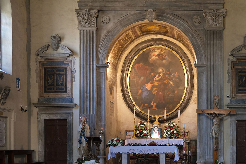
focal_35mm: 59
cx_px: 134
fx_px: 403
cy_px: 70
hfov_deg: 33.9
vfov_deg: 23.0
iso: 1250
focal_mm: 26
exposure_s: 1/17
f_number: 4
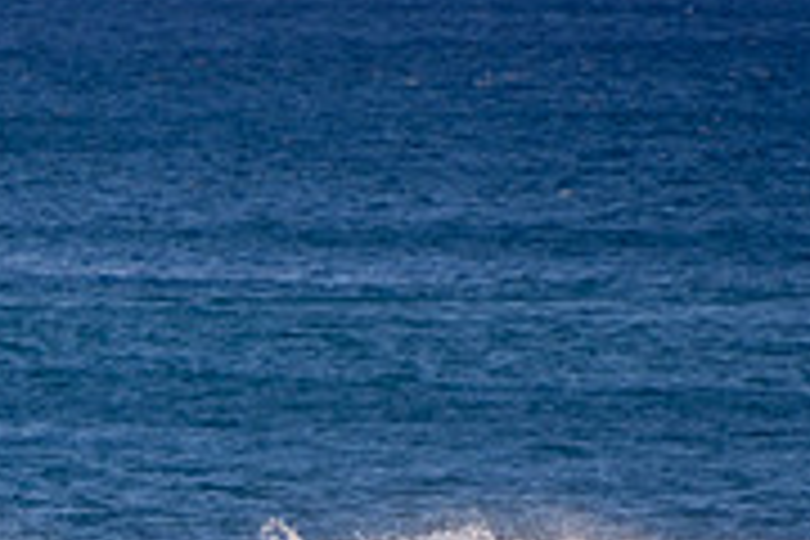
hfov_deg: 1.0
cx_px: -234
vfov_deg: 0.7
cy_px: 736
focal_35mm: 2003
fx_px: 45064
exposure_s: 1/1250
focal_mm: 400
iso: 220
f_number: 5.6
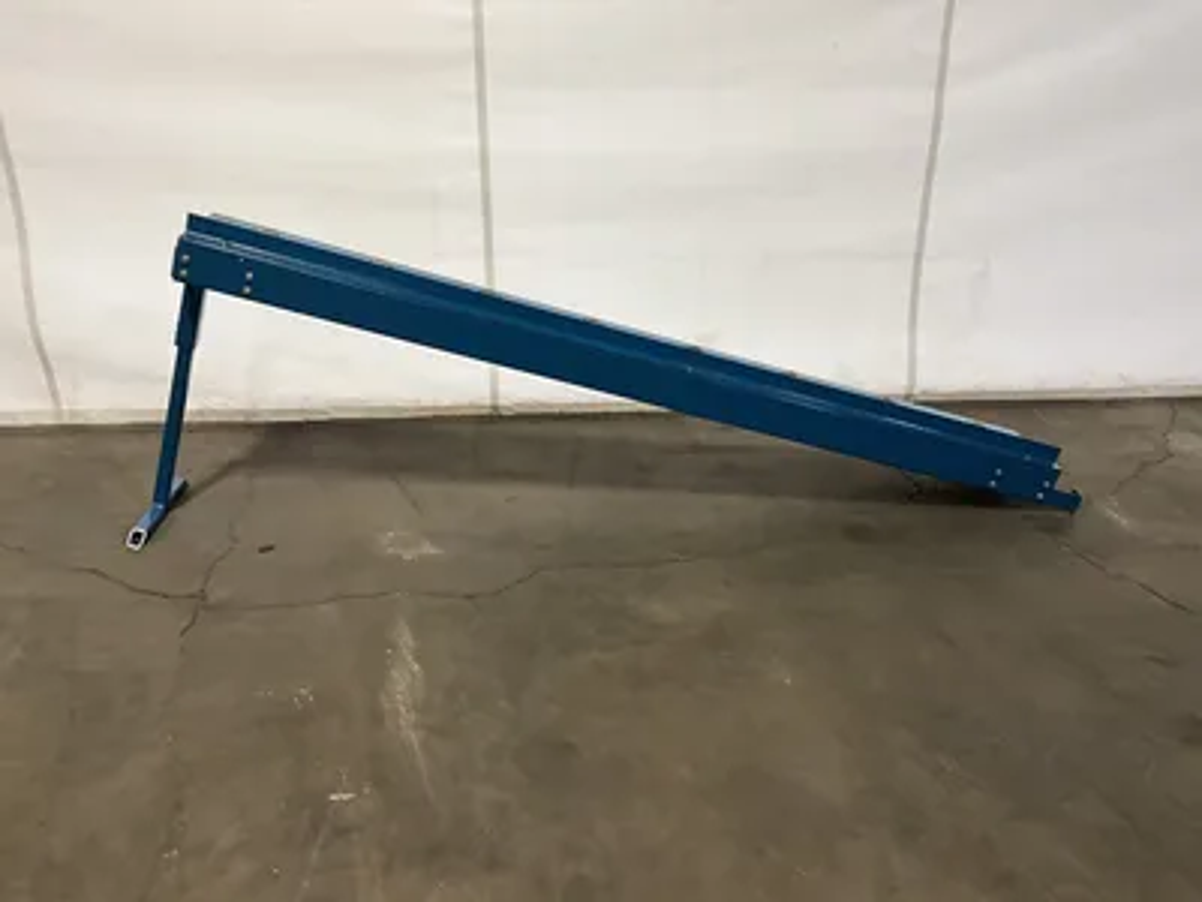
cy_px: 451
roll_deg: -0.6
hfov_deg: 61.7
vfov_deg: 48.2
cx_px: 601
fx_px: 1007
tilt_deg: -25.4
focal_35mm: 29
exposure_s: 1/60
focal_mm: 3
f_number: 1.8
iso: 160
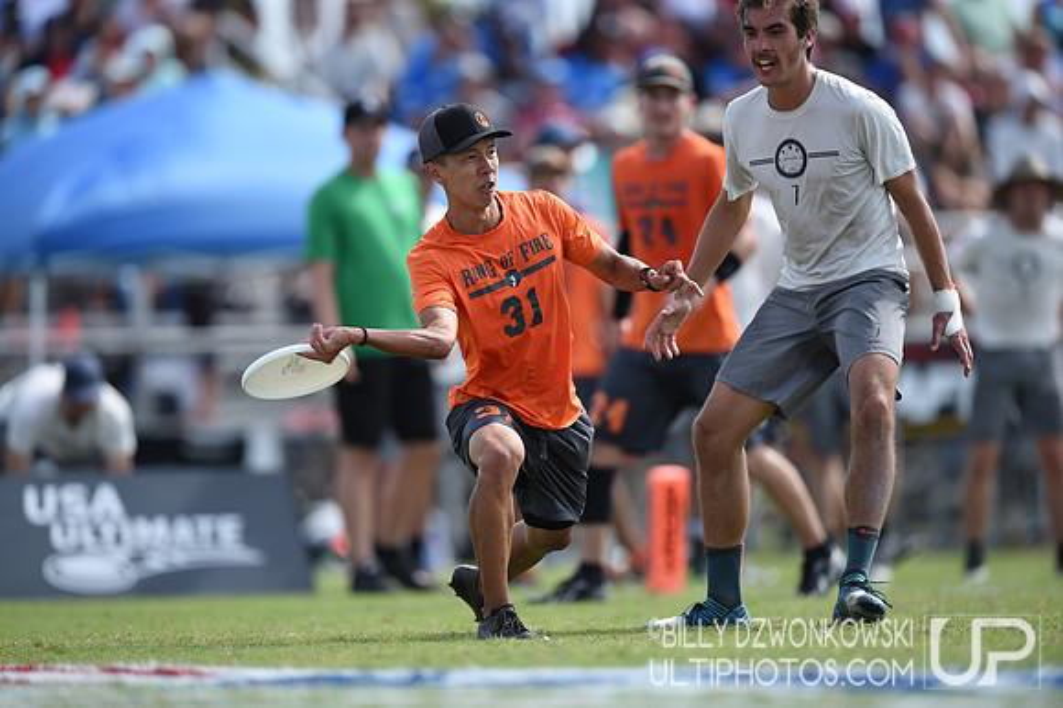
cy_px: 354
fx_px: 11804
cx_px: 532
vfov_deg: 3.4
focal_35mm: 400
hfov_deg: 5.2
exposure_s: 1/1000
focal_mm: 400
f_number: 3.2
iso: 100
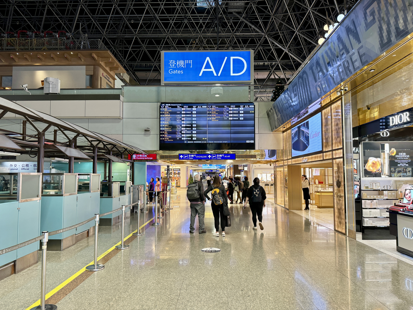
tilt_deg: +3.1
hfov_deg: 71.6
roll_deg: +0.3
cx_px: 206
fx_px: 286
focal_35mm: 24
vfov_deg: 56.8
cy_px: 155
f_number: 1.78
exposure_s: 1/120
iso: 160
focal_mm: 6.86
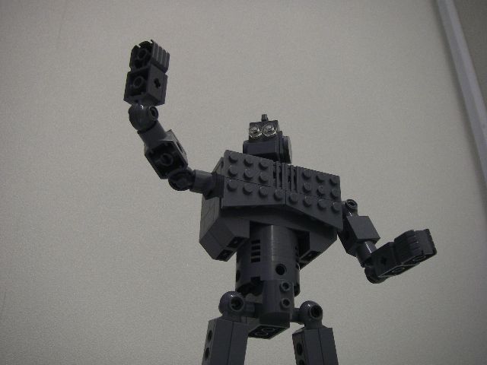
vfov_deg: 37.7
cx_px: 244
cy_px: 182
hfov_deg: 49.0
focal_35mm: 38
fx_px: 535
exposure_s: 1/25
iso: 160
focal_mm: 6.3
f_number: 3.3
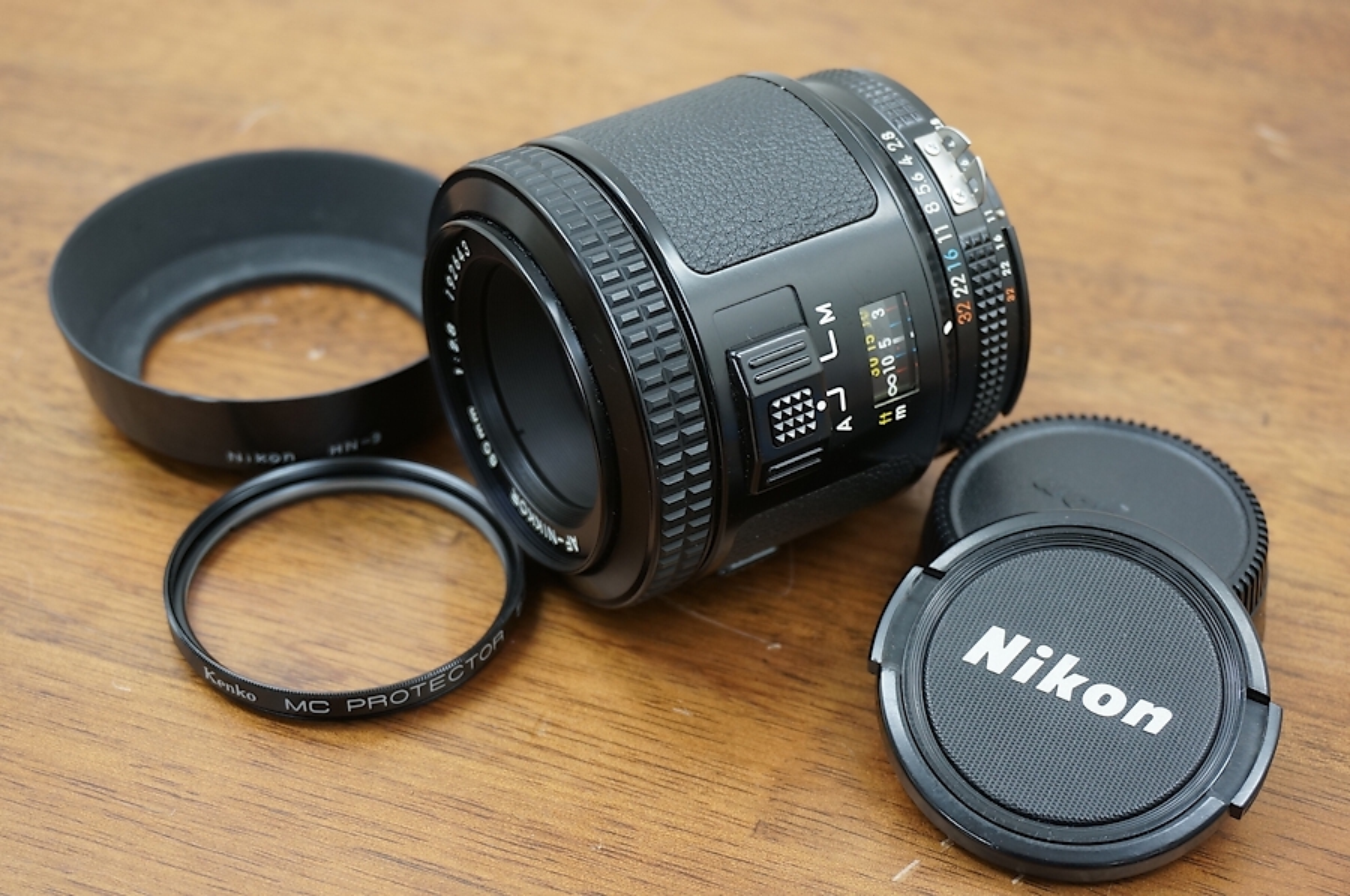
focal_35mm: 58
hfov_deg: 34.3
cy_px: 448
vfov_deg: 23.1
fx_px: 2190
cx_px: 675
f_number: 5.6
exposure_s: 1/15
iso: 400
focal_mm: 39
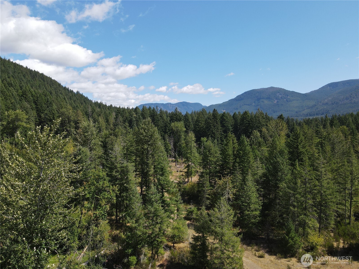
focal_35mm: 24
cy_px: 134
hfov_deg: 71.6
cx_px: 180
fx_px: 249
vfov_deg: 56.8
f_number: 2.8
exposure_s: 1/500
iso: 100
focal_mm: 4.5
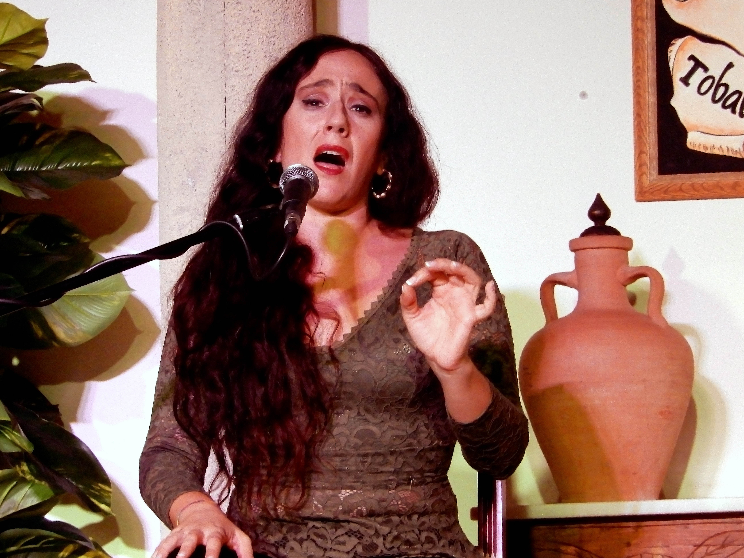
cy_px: 273
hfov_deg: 11.8
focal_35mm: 167
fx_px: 3589
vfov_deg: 8.9
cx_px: 356
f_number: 5.6
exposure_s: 1/20
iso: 800
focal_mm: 26.8
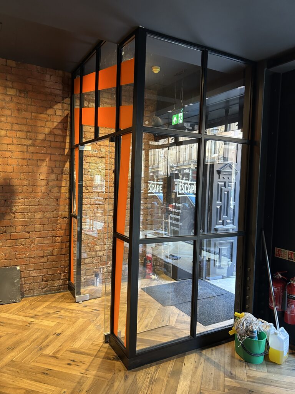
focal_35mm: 26
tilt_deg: -2.9
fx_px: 295
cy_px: 197
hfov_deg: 53.1
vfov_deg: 67.3
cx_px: 148
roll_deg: -2.7
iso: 200
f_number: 1.5
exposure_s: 1/50
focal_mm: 5.7
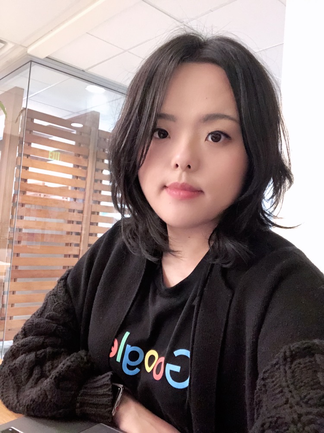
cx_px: 162
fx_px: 399
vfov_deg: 56.8
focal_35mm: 32
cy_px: 216
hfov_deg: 44.2
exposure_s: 1/16
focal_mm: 2.87
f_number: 2.2
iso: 500
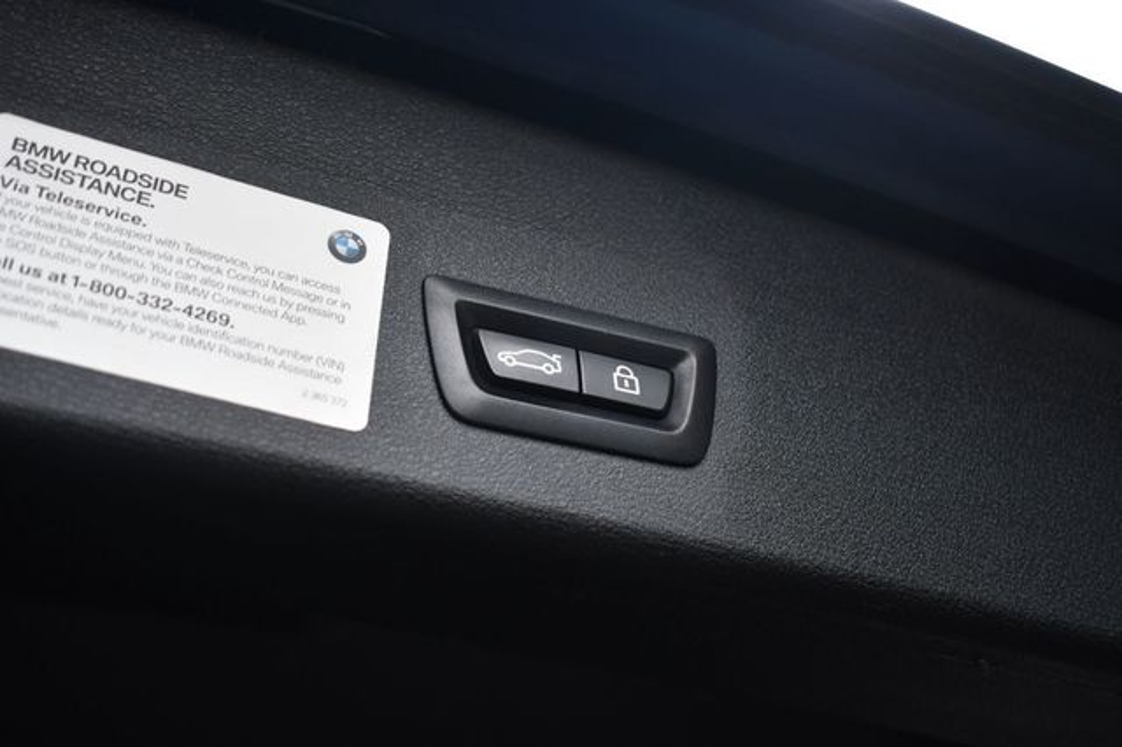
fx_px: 1433
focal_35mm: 46
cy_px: 374
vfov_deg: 29.2
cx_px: 561
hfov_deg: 42.8
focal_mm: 31
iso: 640
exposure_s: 1/250
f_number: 4.2
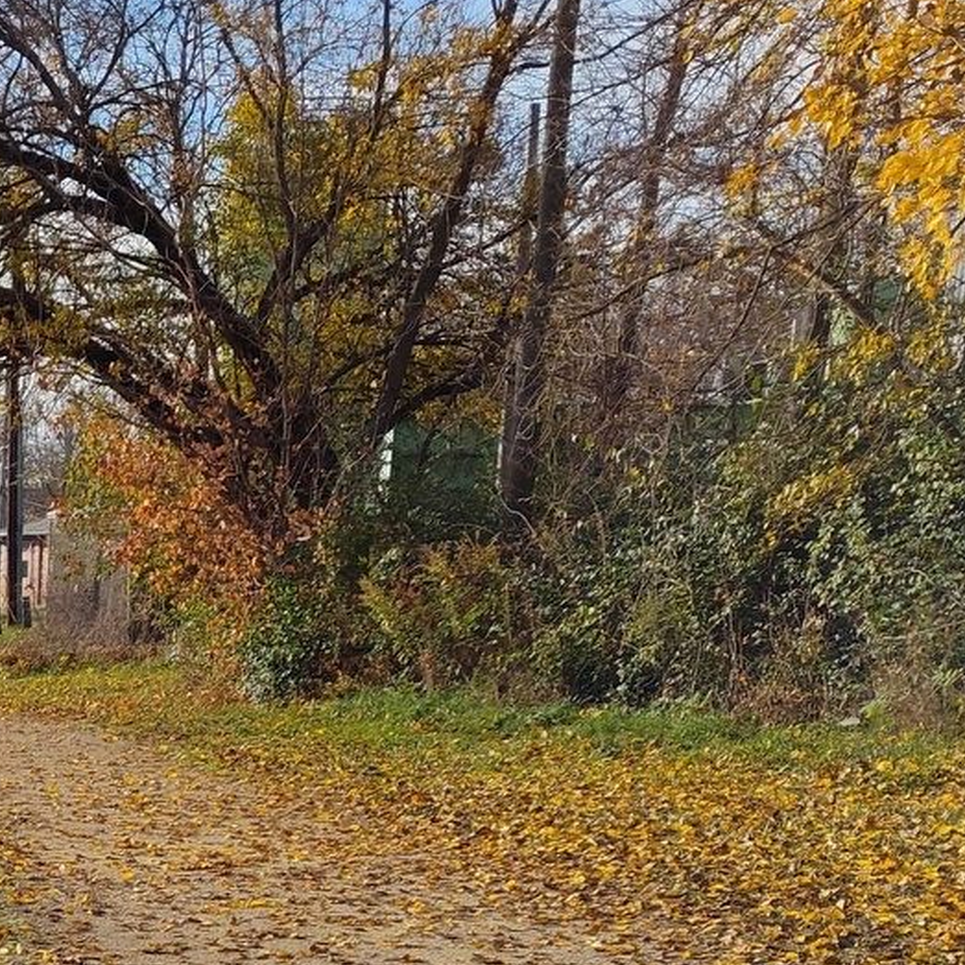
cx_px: -317
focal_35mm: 70
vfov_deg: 22.5
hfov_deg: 22.0
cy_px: 1190
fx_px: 2208
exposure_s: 1/1800
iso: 100
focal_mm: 5.56
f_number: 1.8
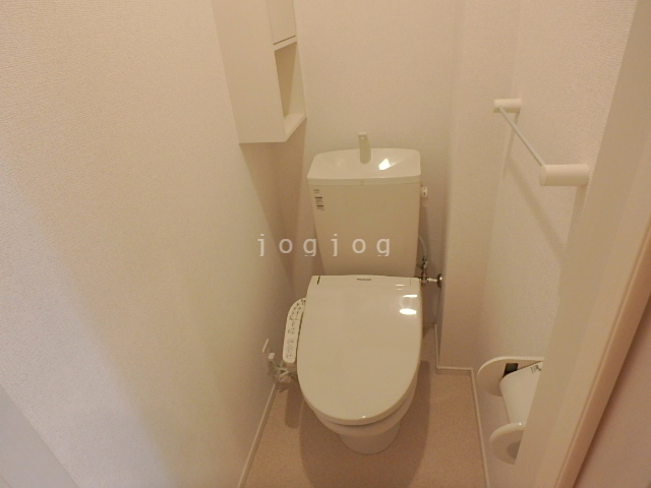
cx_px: 326
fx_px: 395
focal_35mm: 21
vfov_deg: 63.4
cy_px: 244
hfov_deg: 79.0
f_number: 3.5
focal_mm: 3.7
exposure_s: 1/30
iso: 200
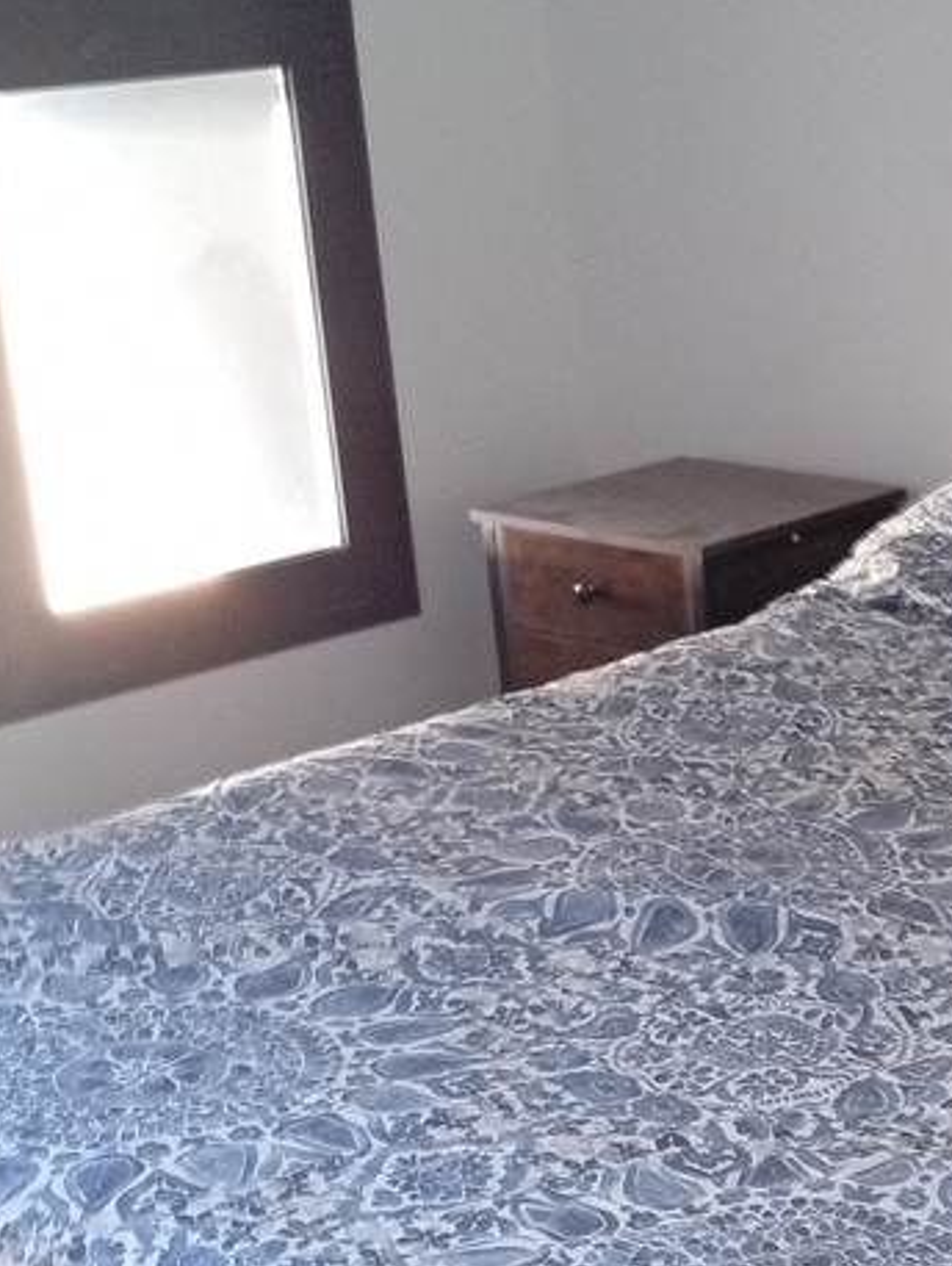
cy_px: 1141
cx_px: 1121
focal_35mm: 85
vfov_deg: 22.4
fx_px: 3110
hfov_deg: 16.7
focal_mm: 3.98
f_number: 1.8
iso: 373
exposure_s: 1/33.3
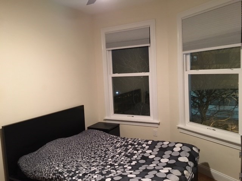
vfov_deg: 48.2
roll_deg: +3.3
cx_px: 121
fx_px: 203
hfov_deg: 61.7
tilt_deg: -5.5
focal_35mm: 29
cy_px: 90
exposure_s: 1/15
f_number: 2.2
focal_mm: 4.15
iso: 400
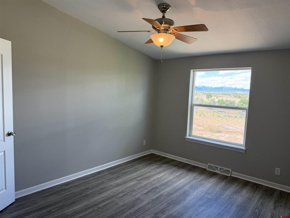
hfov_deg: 71.6
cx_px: 145
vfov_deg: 56.8
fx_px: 201
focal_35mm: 24
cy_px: 109
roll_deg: -1.8
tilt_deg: -5.5
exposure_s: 1/170
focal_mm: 6.76
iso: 80
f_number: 1.78
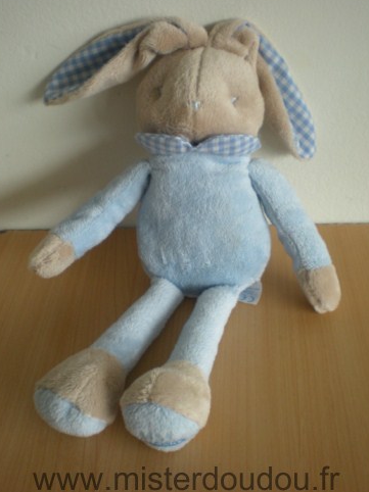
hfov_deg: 35.1
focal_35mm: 41
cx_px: 185
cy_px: 234
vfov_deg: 45.8
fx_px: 583
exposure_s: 1/46
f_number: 3.1
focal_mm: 6.3
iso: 200
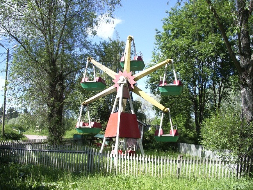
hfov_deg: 52.7
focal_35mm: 35
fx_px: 256
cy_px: 95
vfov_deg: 40.6
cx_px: 126
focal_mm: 5.8
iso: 80
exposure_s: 1/320
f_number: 4.3
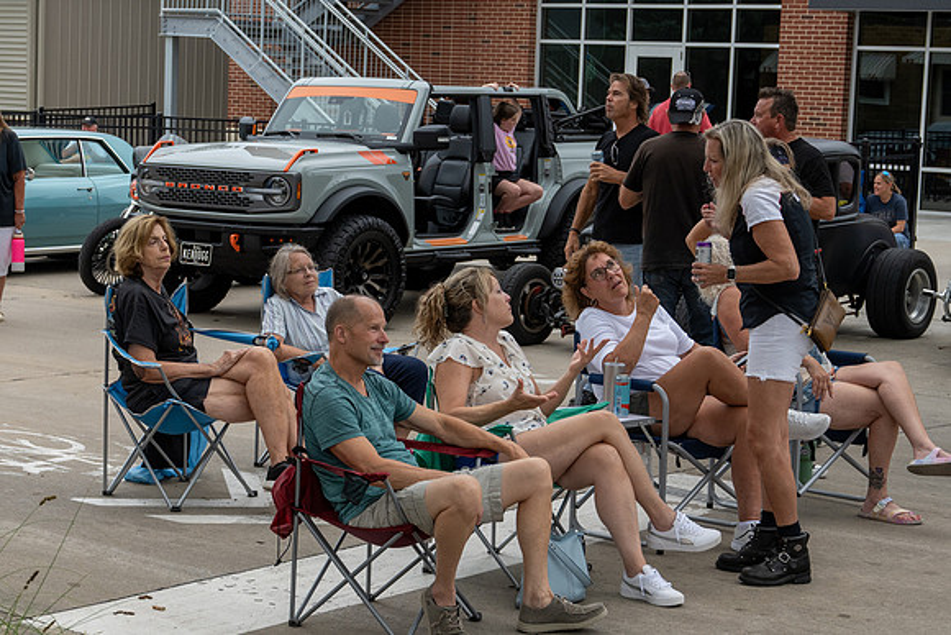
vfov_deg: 17.8
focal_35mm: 76
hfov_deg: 26.5
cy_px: 334
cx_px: 421
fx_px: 2021
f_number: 5
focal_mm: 42
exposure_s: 1/200
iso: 320
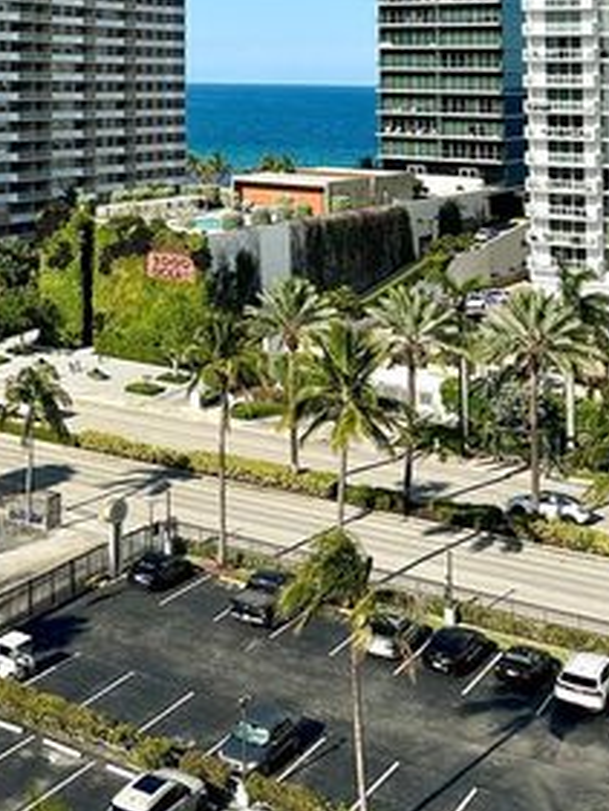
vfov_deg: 31.0
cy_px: -25
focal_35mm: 57
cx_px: -58
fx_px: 1336
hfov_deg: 24.0
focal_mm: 6.86
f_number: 1.78
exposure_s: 1/4762
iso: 80
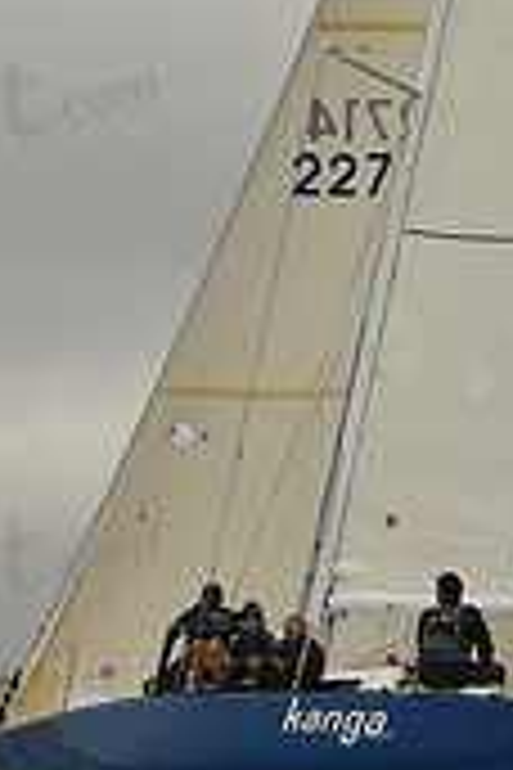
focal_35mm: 255
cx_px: 394
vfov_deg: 8.0
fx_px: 5450
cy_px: -144
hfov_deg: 5.4
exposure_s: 1/800
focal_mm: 75
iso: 320
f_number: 9
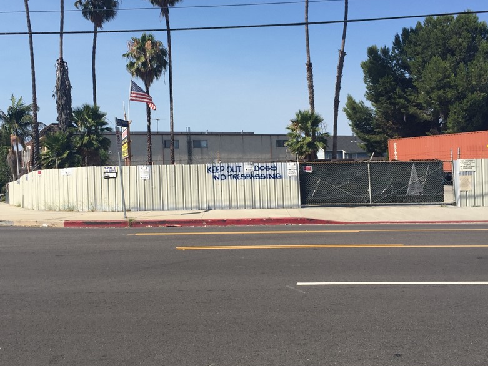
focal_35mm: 38
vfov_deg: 37.7
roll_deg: +0.7
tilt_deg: -2.6
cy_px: 170
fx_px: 536
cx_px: 230
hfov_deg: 48.9
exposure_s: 1/1799
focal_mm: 4.15
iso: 32
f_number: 2.2
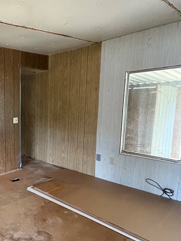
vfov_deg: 61.5
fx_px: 202
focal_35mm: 29
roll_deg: +0.7
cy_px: 132
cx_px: 11
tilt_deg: -7.9
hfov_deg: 43.2
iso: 1000
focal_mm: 2.22
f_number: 2.2
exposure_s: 1/41
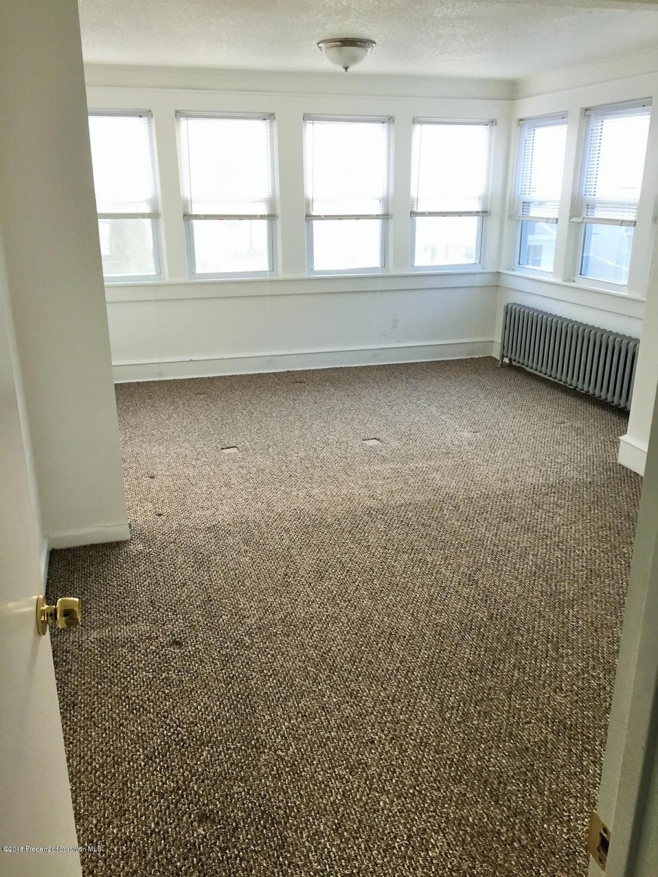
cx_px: 329
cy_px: 438
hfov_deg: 48.2
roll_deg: -0.8
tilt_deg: -18.4
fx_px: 735
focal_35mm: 29
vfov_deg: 61.7
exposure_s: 1/30
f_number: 2.2
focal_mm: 4.15
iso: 40
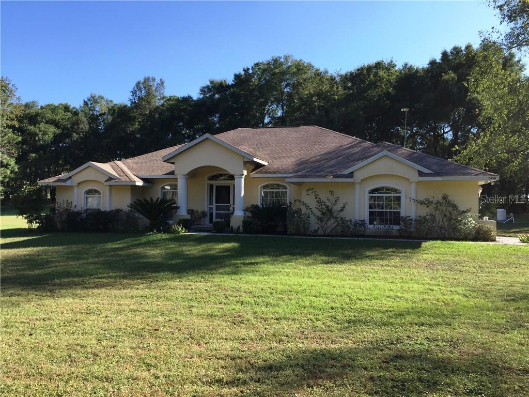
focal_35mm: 29
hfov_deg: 61.7
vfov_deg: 48.2
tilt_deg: +0.6
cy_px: 198
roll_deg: -2.4
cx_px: 264
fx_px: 443
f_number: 2.2
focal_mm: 4.15
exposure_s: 1/942
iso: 32
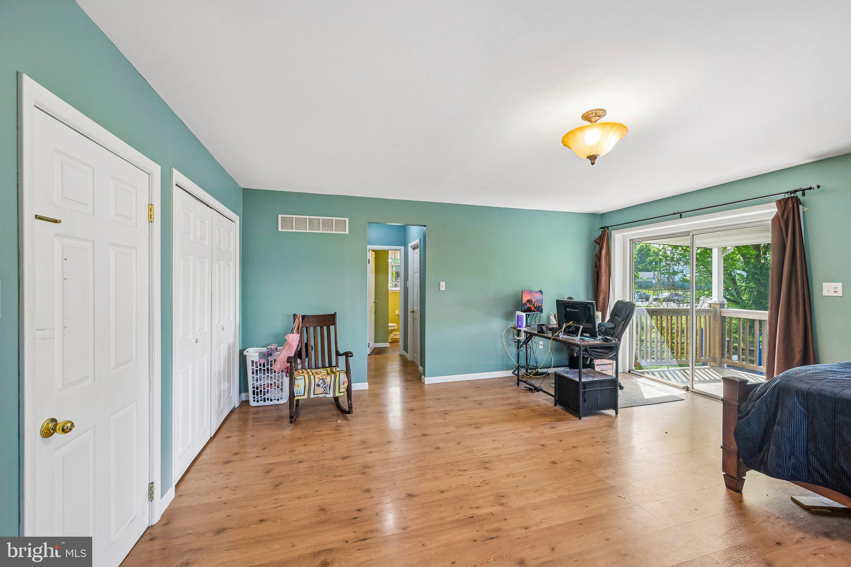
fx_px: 331
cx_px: 426
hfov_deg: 104.3
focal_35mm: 14
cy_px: 284
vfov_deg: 81.2
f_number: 8
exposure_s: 1/15
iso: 250
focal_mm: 14
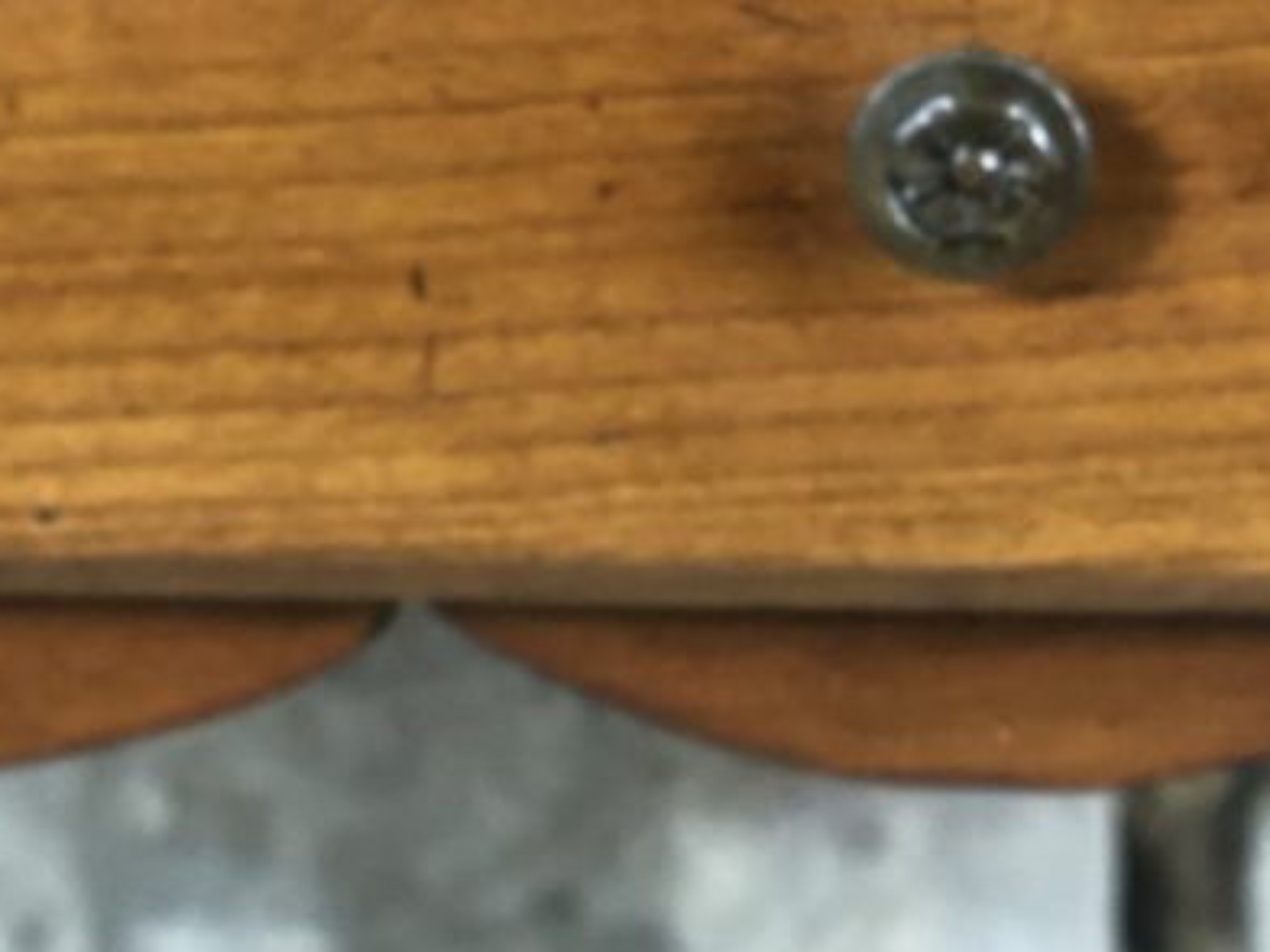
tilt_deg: -18.7
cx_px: 894
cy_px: 104
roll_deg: +1.1
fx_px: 4990
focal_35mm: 136
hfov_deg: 14.5
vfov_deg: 10.8
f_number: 2.4
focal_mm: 6
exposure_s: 1/17
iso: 160
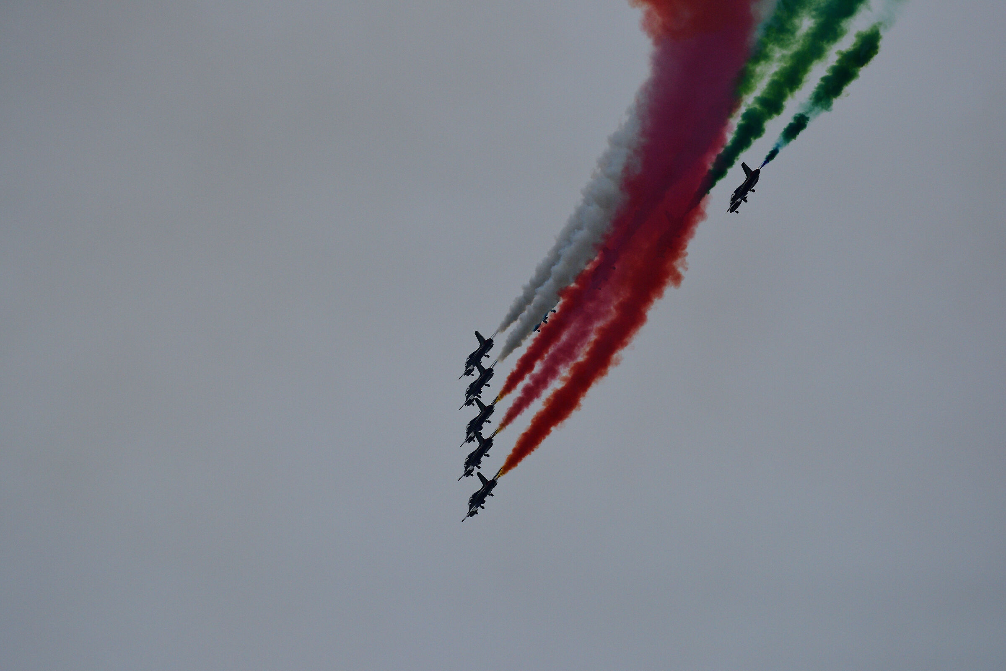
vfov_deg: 6.3
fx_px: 6150
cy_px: 336
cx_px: 503
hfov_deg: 9.4
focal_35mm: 220
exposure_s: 1/3200
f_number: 6.3
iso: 1250
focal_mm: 220
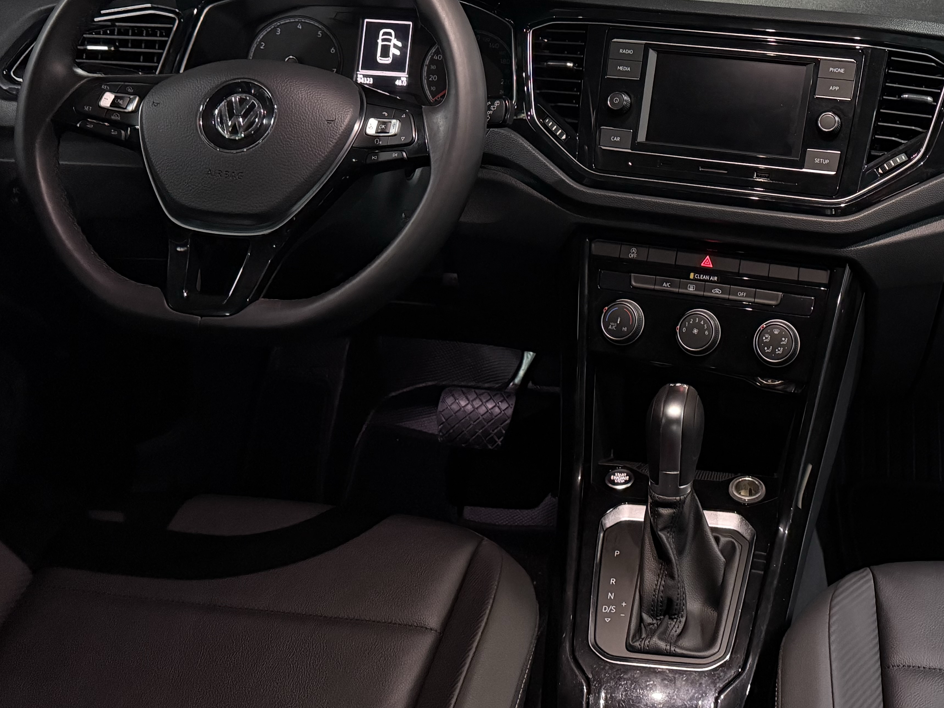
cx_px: 715
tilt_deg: -15.7
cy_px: 148
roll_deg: -2.9
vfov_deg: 34.9
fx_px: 1091
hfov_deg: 45.1
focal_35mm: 40
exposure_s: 1/30
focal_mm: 6.76
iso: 1250
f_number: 1.78
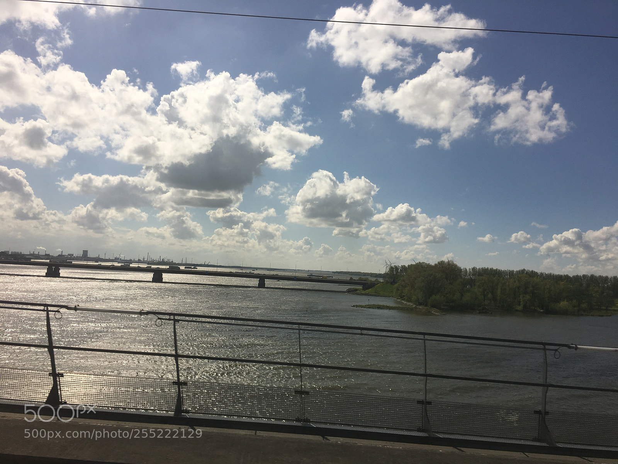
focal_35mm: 29
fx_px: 518
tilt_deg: +4.0
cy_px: 232
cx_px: 309
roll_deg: -3.3
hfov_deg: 61.7
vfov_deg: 48.2
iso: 25
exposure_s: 1/2481
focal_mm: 4.15
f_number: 2.2
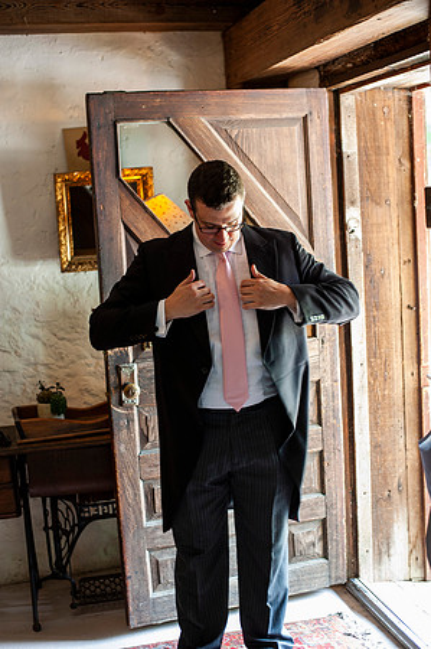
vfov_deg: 39.6
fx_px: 900
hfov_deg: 26.9
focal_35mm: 50
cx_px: 216
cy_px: 324
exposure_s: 1/50
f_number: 2.8
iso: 1000
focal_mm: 50
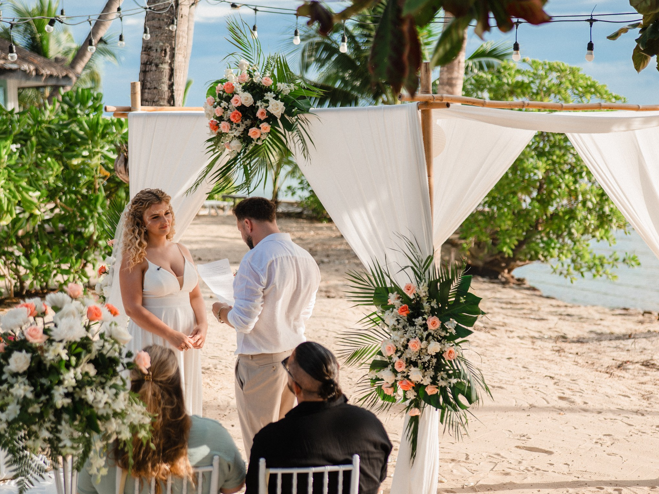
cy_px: 232
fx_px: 1180
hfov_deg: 31.2
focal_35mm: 62
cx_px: 345
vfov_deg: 23.6
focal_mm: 50
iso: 100
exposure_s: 1/400
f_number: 2
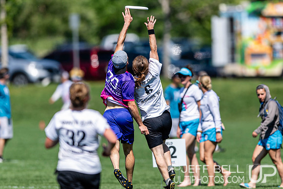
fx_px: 6415
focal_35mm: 816
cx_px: 172
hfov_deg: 2.5
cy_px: 107
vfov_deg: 1.7
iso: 100
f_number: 2.8
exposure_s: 1/2000
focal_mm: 400
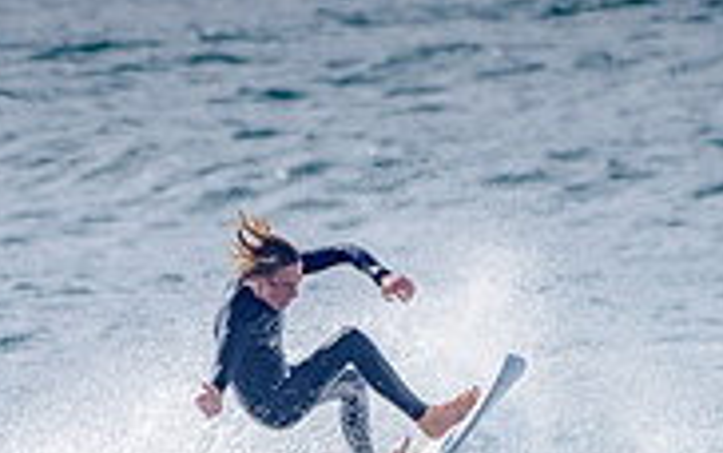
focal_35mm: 1987
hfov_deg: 1.1
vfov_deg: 0.7
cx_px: 320
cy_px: 557
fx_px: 39176
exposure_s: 1/2000
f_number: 5.6
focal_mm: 500
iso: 100
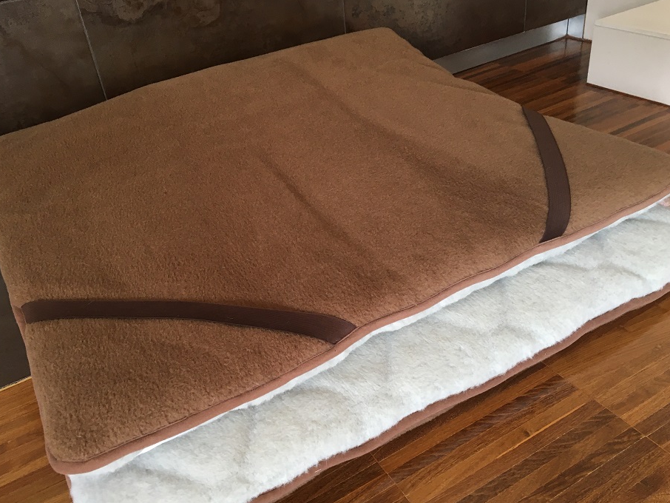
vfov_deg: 44.1
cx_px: 324
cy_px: 272
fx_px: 620
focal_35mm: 32
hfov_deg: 56.8
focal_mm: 4.15
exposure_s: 1/33
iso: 80
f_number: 2.2
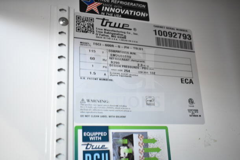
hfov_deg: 46.4
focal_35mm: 42
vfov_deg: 31.9
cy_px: 80
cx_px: 120
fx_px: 280
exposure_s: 1/60
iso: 1600
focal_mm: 28
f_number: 4.2
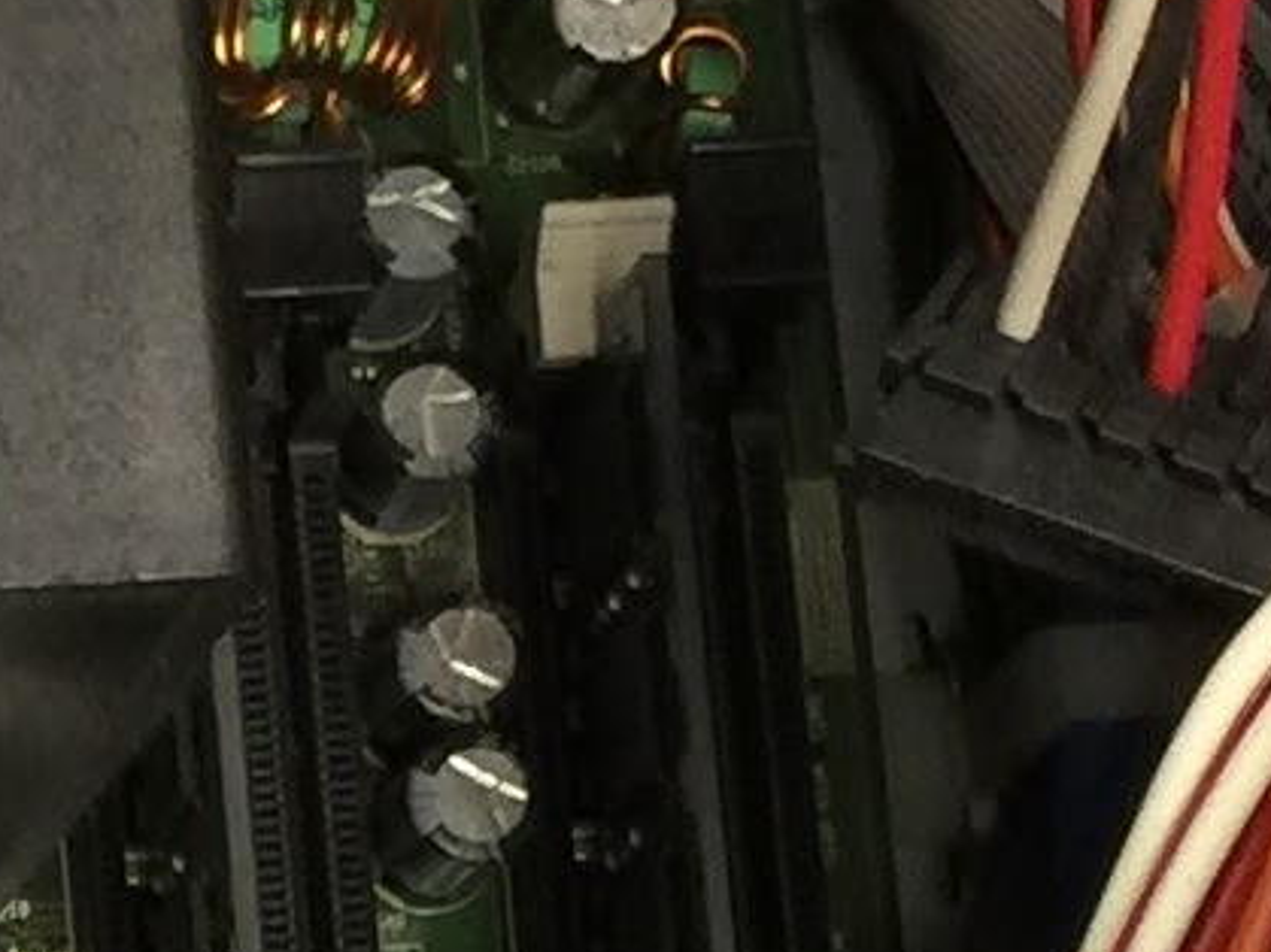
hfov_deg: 8.3
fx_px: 8296
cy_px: 1119
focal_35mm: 226
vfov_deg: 6.5
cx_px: -1380
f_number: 2.2
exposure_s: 1/15
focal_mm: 4.15
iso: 40
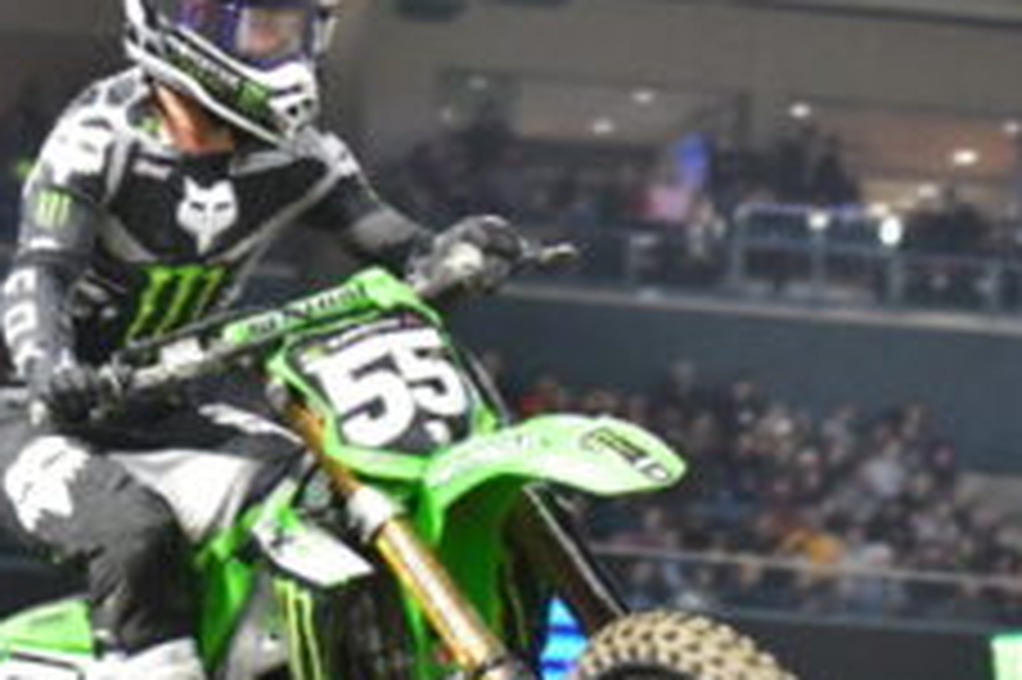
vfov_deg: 5.0
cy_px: 471
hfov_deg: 7.4
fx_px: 7858
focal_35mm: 277
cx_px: 653
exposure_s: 1/800
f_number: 4
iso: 4000
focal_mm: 86
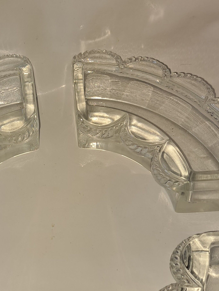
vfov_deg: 31.4
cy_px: 195
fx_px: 515
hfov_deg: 23.9
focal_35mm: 61
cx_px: 75
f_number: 1.8
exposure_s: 1/50
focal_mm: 5.23
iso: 50
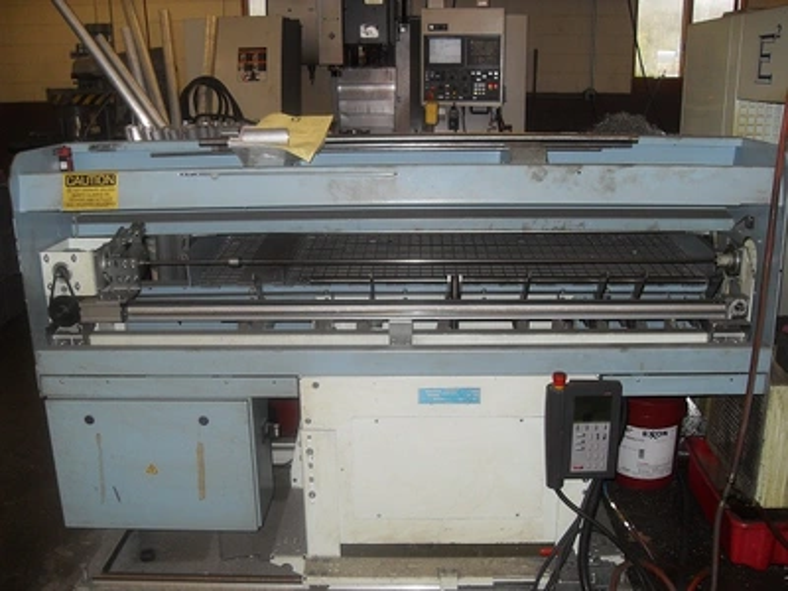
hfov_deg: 54.0
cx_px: 394
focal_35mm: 34
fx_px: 774
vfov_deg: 41.8
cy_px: 296
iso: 100
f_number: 2.8
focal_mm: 6.3
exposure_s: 1/45
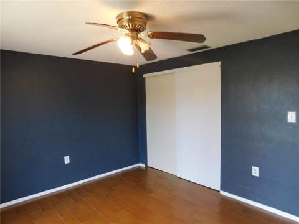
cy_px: 112
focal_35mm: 23
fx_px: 199
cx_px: 150
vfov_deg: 58.9
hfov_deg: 73.9
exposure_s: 1/30
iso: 200
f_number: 3
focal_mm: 4
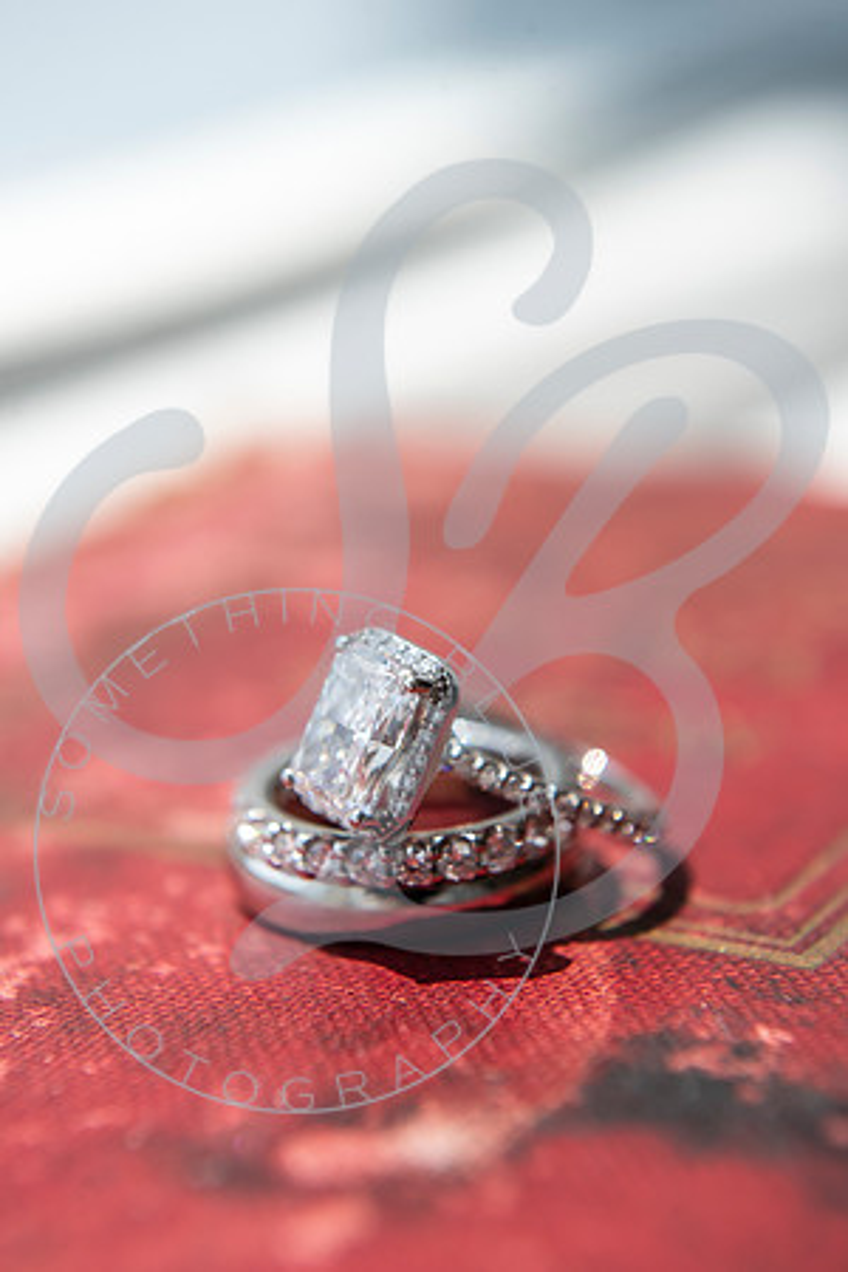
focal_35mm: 70
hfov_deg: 19.5
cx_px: 424
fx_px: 2473
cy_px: 636
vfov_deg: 28.8
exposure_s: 1/200
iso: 100
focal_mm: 70
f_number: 8
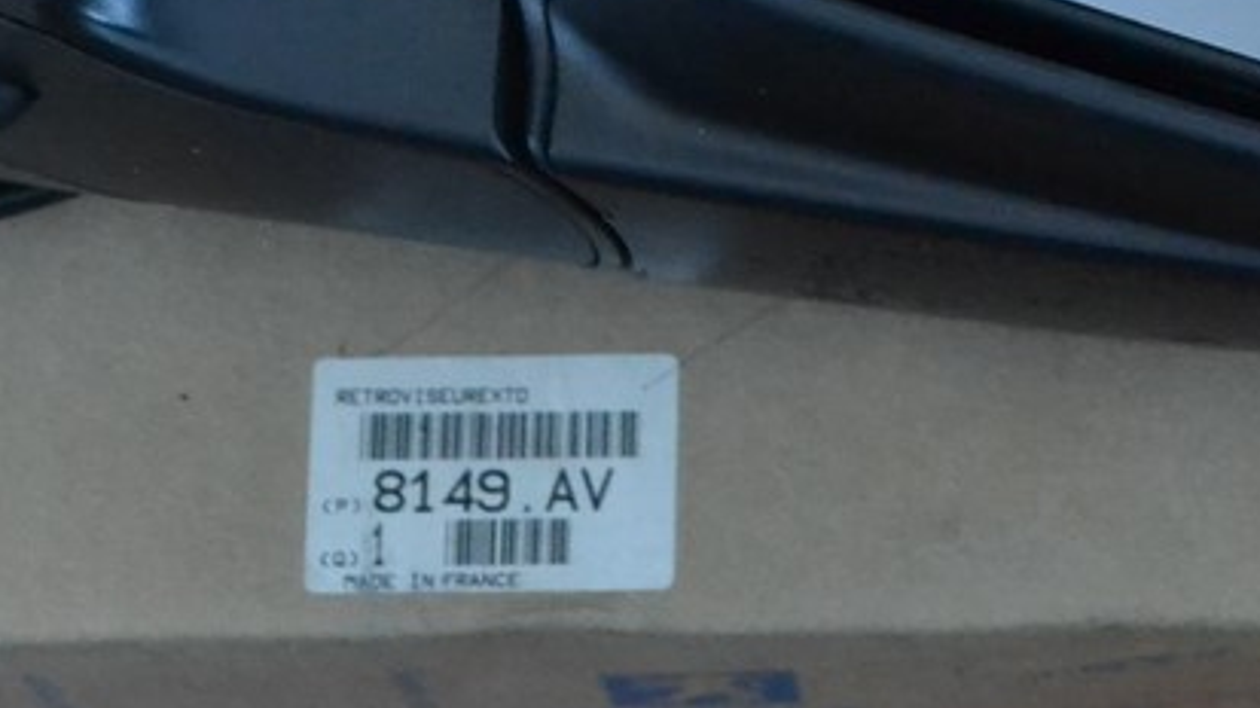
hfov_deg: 13.9
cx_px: 1046
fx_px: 5144
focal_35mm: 154
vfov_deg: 7.8
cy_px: 58
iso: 3200
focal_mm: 30
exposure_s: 1/15
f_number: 4.5
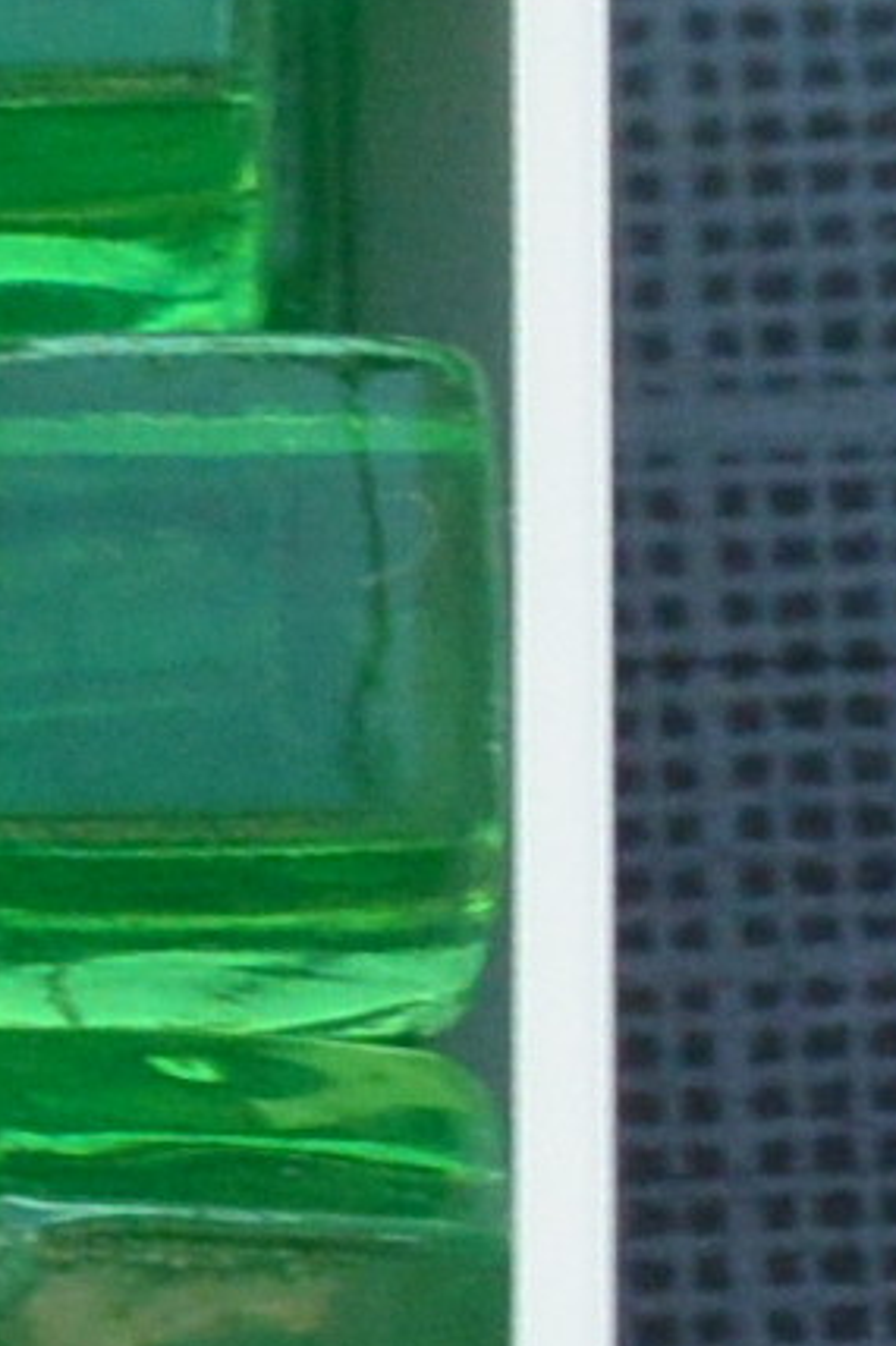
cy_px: 1516
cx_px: -214
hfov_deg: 3.0
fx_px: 16887
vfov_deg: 4.6
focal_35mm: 452
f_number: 5.6
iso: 180
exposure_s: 1/125
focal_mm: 15.7
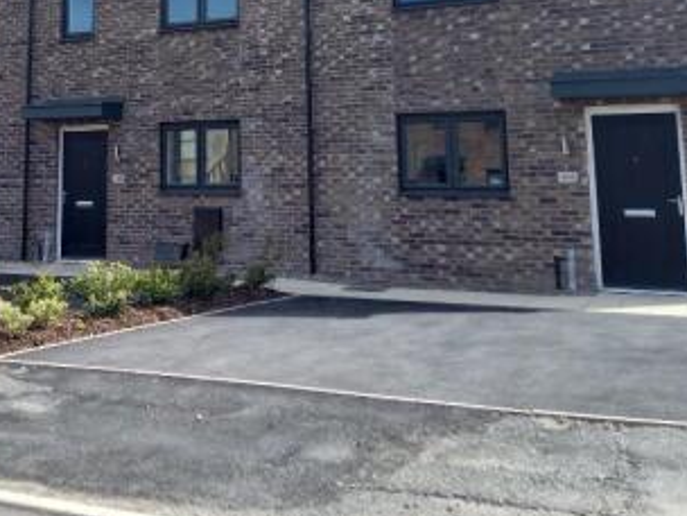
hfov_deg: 38.5
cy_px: 31
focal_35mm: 48
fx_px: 953
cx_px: 164
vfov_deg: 28.8
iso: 50
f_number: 2
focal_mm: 4.6
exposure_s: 1/755
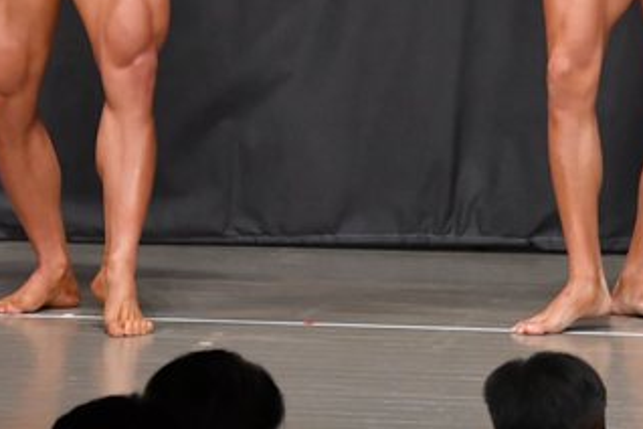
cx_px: 278
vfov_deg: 2.6
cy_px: -83
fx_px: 9448
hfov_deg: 3.9
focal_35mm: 529
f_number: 5.6
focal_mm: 145
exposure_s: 1/400
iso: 5000
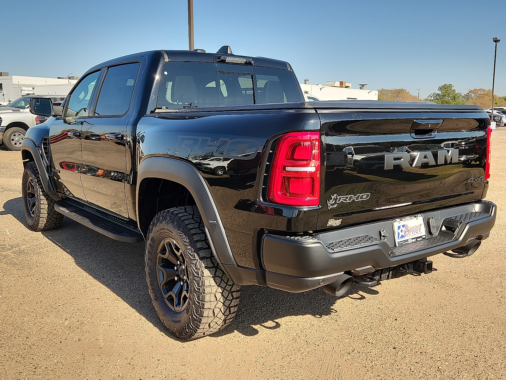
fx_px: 336
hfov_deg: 73.9
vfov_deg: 58.9
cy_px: 190
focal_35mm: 23
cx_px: 253
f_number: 1.8
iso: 50
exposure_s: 1/909
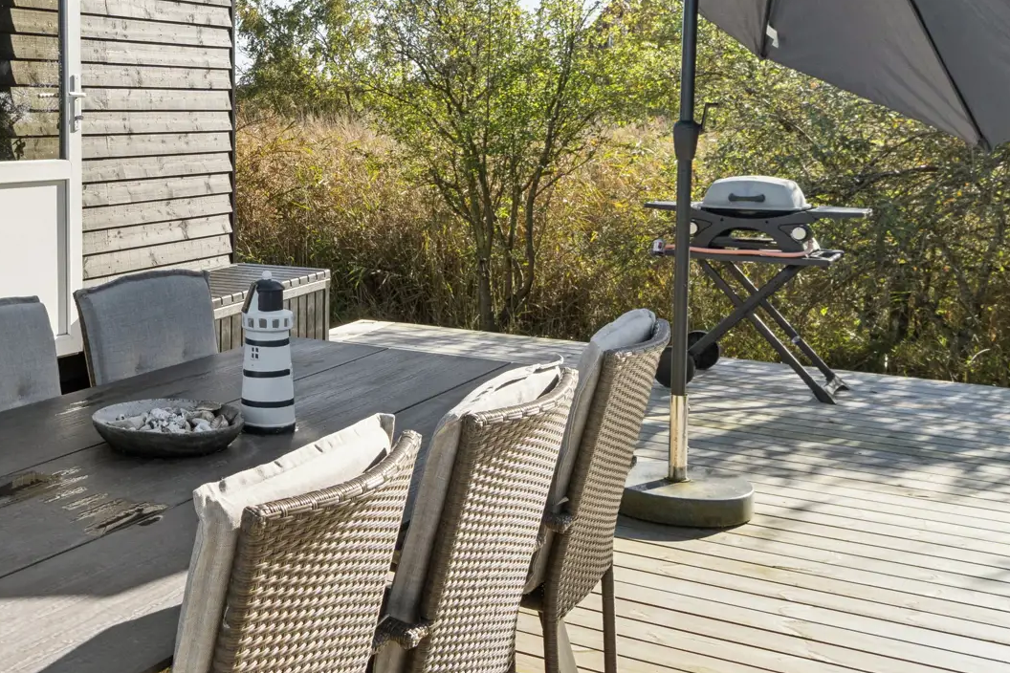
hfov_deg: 44.5
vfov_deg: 31.7
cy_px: 119
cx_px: 162
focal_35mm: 41
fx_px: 1148
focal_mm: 15
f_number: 8
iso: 200
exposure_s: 1/320
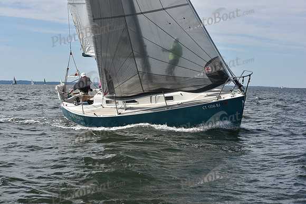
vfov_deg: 19.5
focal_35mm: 70
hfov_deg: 28.8
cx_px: 153
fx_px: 595
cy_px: 102
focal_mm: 70
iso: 320
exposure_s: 1/1000
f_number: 10
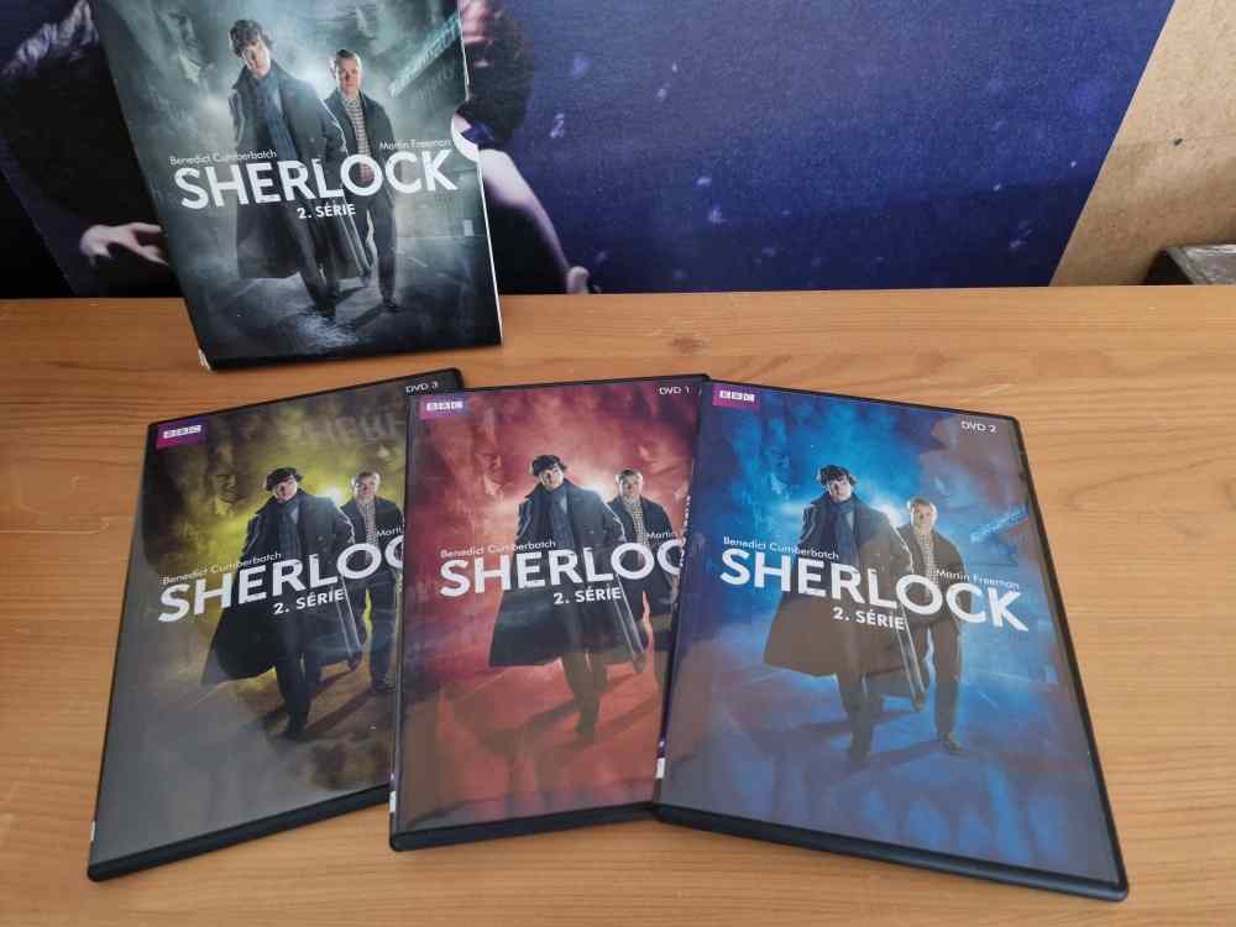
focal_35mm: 23
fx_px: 821
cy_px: 464
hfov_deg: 73.9
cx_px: 618
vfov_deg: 58.9
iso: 800
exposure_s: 1/25
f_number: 1.8
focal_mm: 5.4
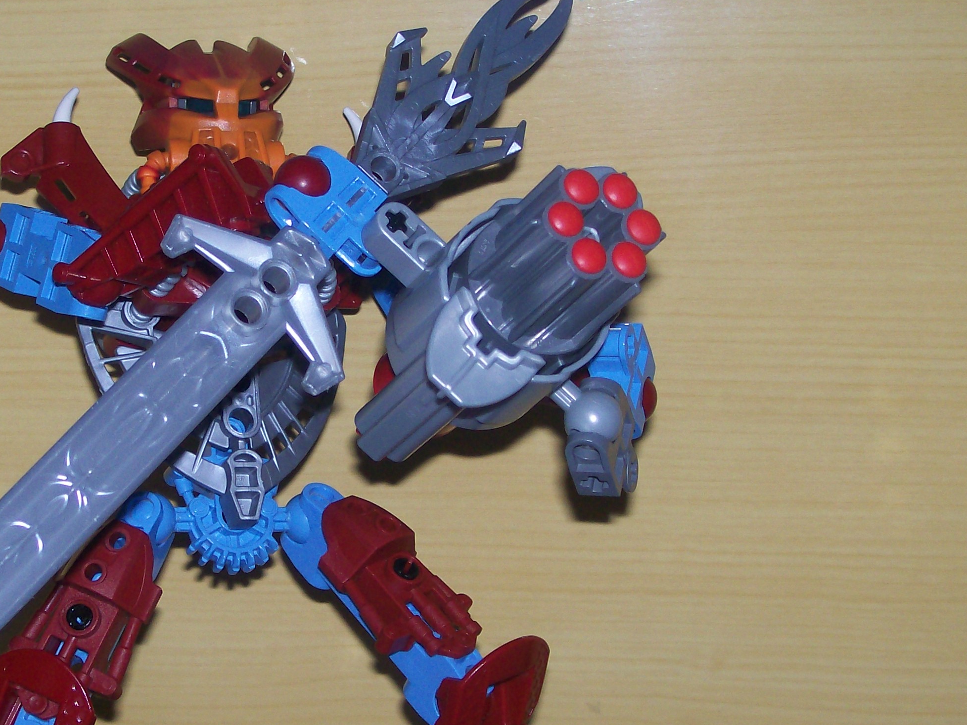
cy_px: 446
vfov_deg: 16.8
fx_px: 2458
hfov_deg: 22.1
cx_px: 297
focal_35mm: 88
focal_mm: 9.4
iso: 80
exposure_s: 1/83.6
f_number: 3.4
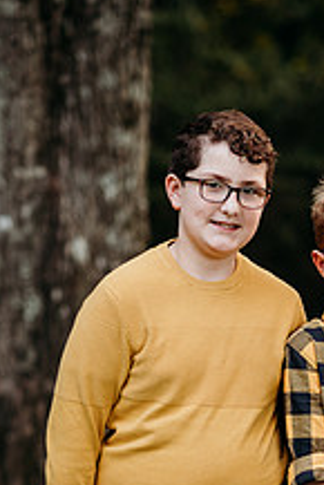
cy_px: 485
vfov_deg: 11.6
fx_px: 2372
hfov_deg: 7.8
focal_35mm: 176
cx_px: 257
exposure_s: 1/200
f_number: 2.2
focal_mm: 85
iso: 125
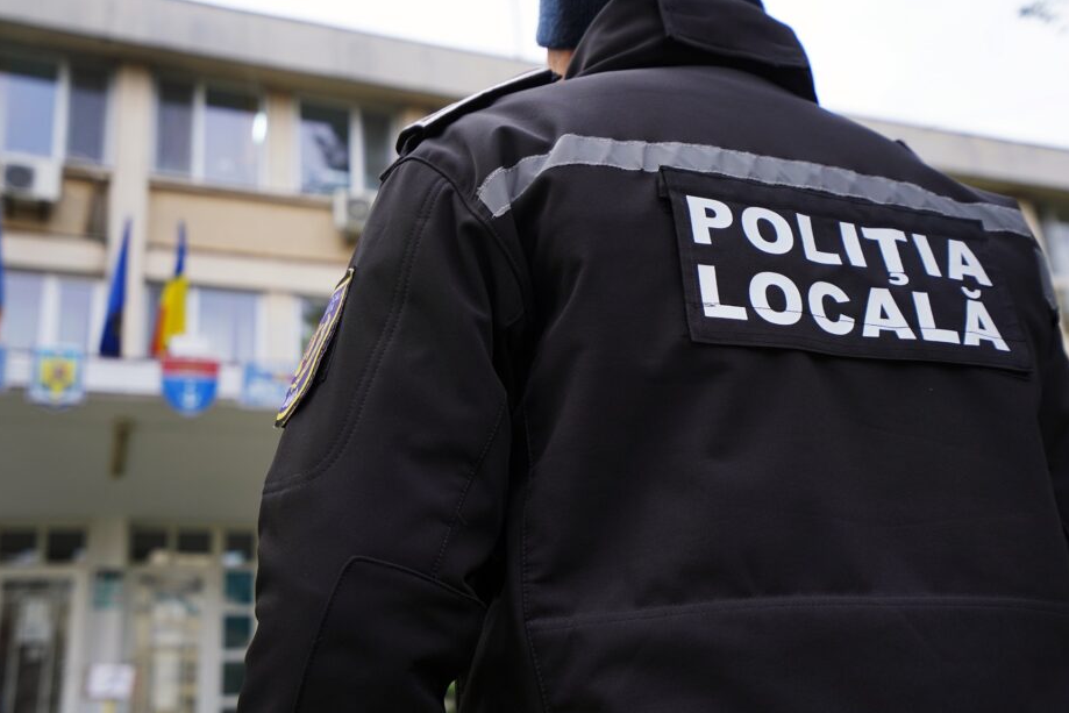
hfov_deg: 49.5
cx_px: 570
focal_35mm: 39
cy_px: 375
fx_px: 1158
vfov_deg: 34.2
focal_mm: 35
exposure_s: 1/500
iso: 400
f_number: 4
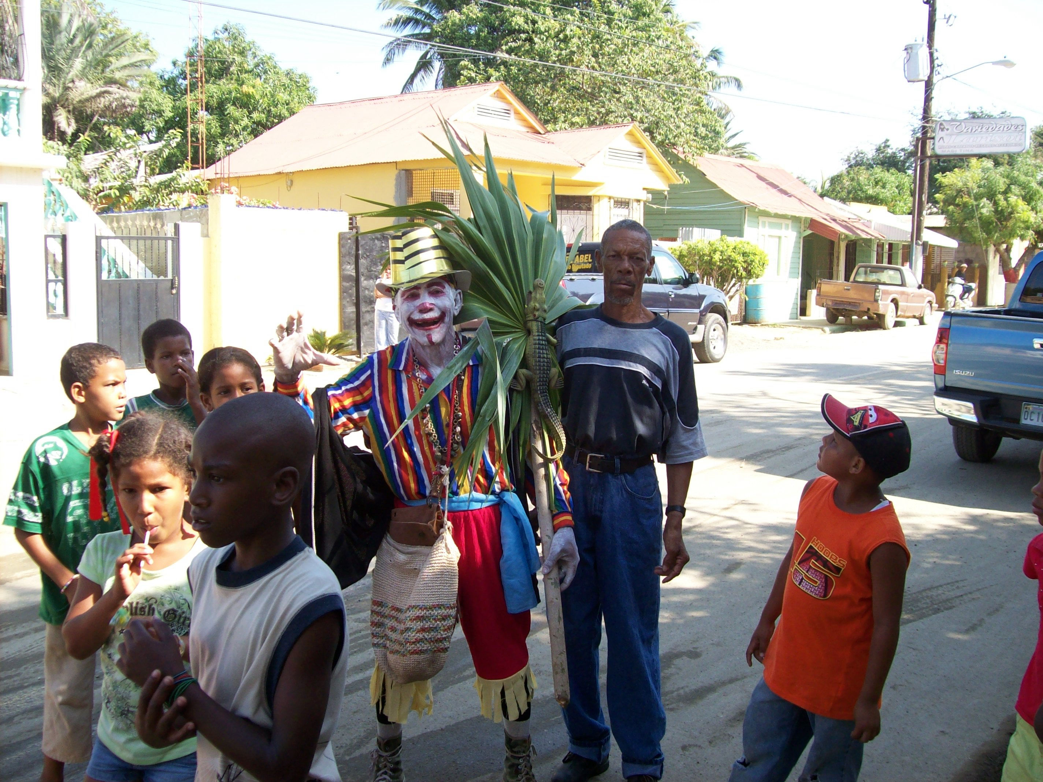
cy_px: 391
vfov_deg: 39.6
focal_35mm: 36
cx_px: 522
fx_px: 1084
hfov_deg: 51.4
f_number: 2.7
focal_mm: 6
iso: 80
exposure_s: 1/379
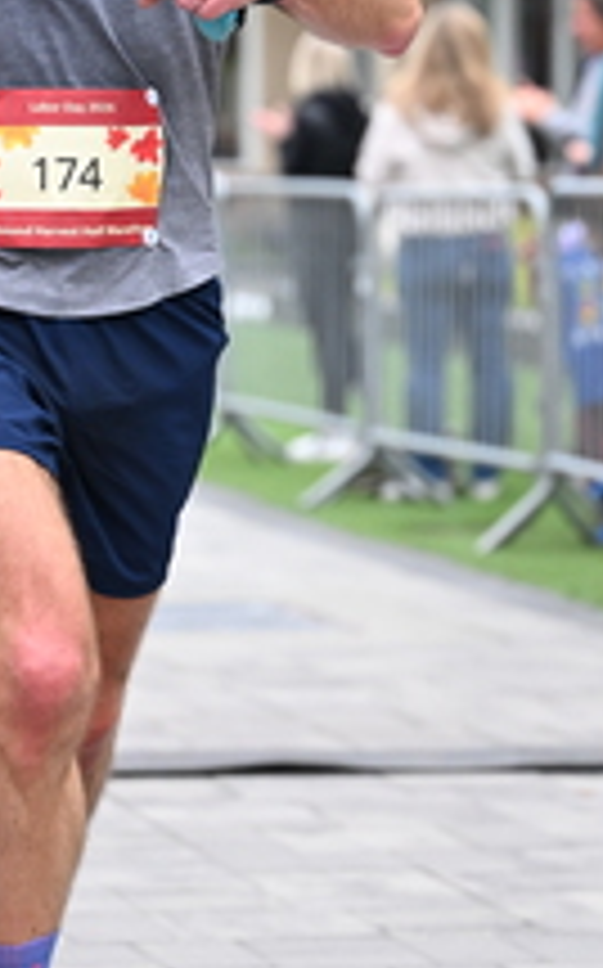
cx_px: 146
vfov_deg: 10.2
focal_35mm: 206
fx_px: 5427
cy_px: 189
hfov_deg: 6.4
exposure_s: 1/1250
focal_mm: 79
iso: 1600
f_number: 2.8
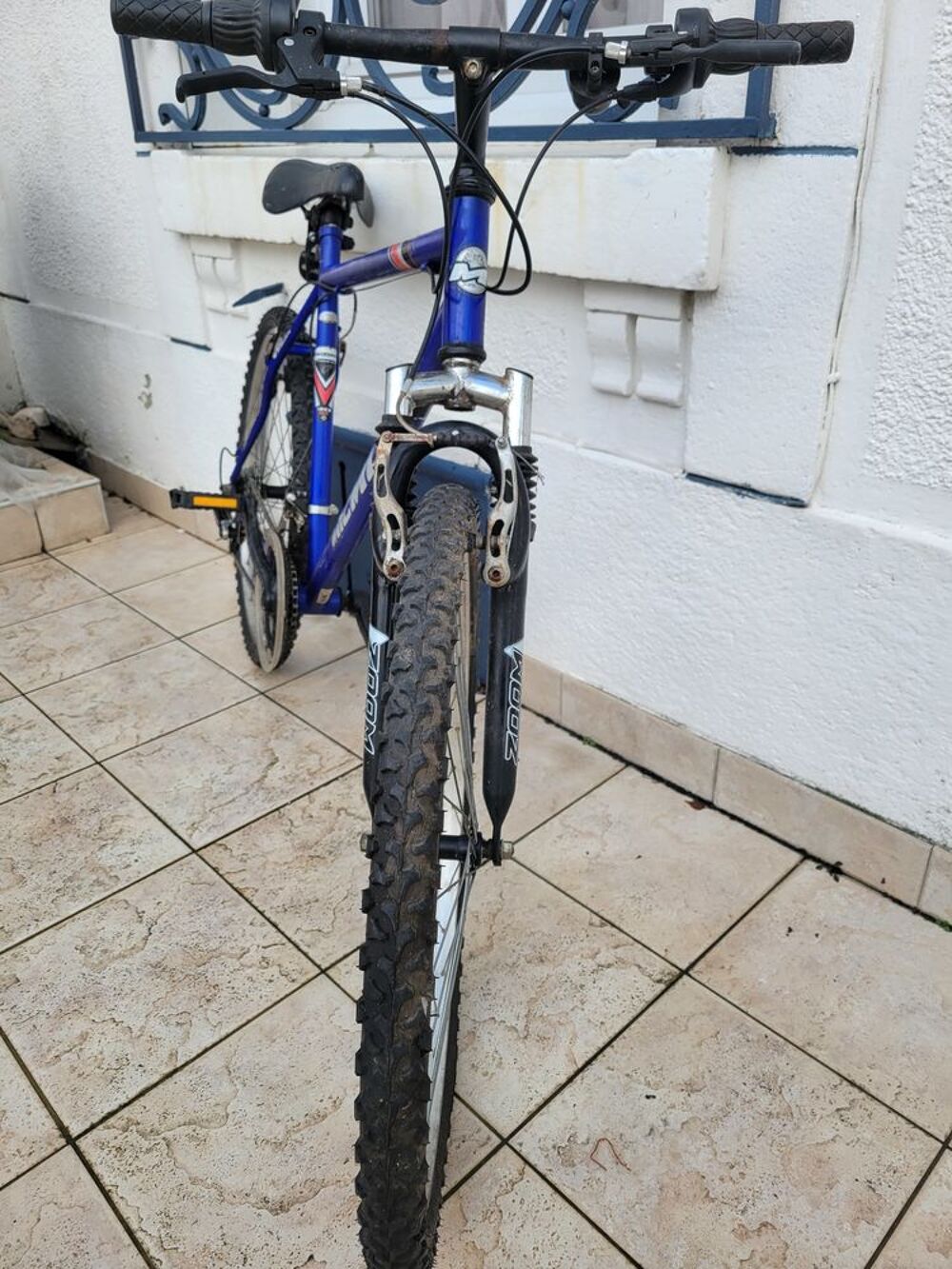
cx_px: 476
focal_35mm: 26
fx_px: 953
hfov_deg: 53.1
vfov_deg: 67.3
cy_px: 634
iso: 40
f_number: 1.8
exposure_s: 1/285
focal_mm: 5.4
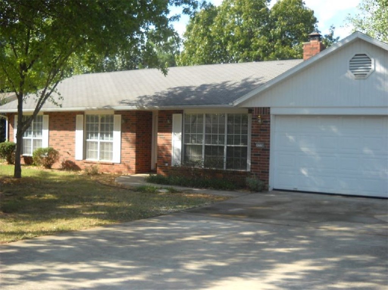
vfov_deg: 35.1
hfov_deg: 45.8
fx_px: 459
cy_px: 145
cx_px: 194
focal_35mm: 41
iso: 64
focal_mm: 6.72
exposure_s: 1/260
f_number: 3.1
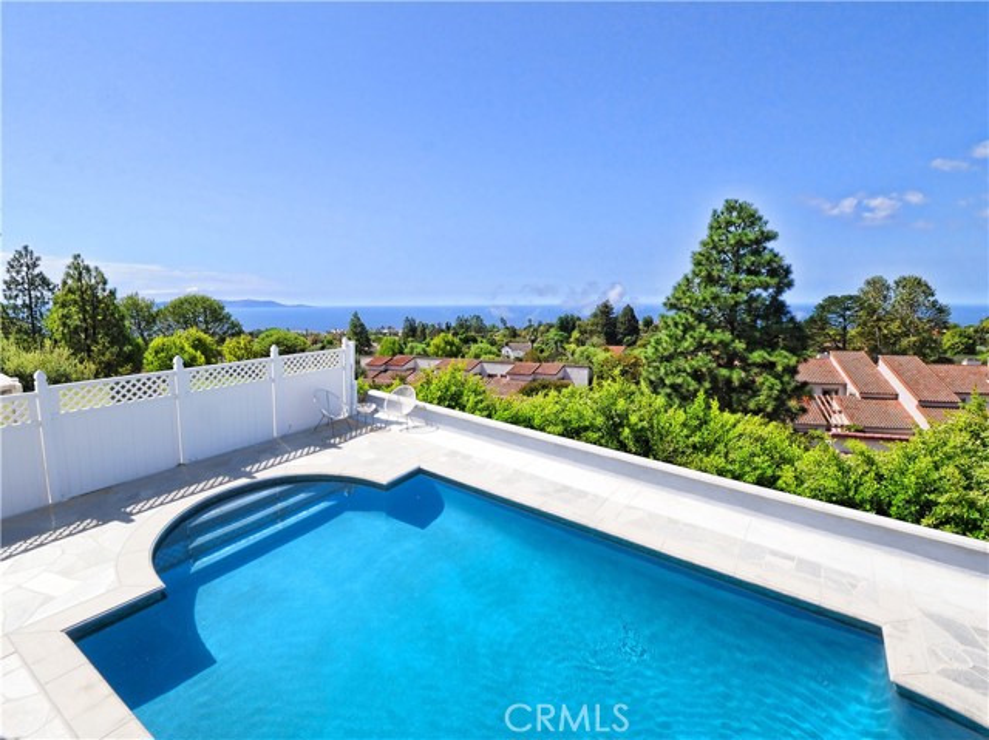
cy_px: 370
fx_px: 457
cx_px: 494
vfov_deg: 78.0
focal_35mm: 16
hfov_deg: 94.5
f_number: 14
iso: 200
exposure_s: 1/60
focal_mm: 8
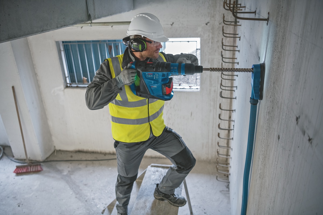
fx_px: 269
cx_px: 162
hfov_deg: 61.9
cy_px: 108
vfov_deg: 43.6
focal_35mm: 30
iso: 1000
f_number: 2.8
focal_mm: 30
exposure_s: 1/125
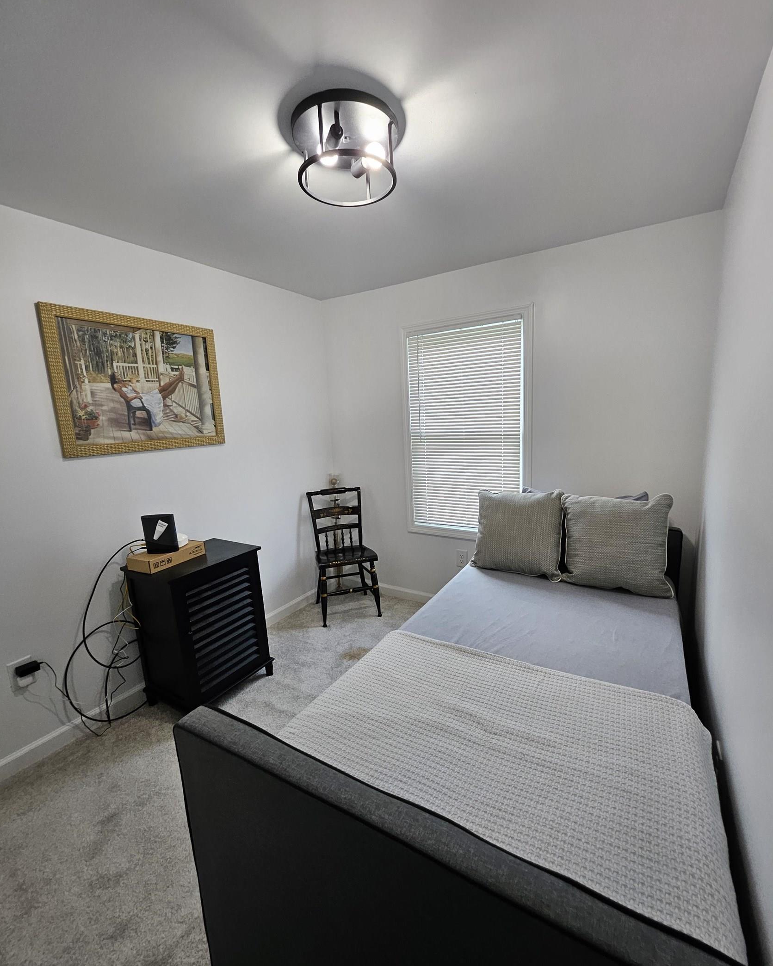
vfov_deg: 100.7
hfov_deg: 88.0
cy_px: 496
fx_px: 400
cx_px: 396
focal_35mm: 14
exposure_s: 1/60
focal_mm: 1.74
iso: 125
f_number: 2.2
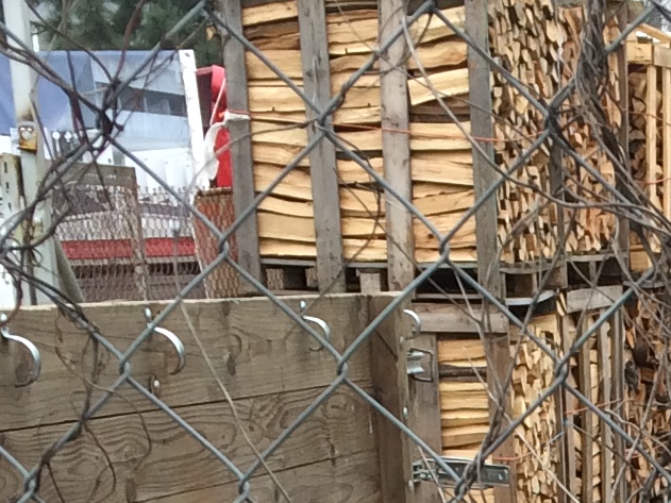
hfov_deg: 12.4
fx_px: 2907
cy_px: 1241
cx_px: 1047
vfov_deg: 8.9
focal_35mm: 150
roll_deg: +1.4
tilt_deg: -19.4
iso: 32
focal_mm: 4.15
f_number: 2.2
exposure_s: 1/120
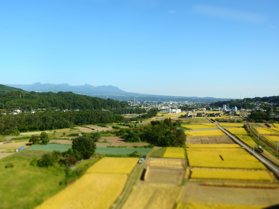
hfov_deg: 61.7
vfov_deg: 48.2
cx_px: 140
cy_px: 104
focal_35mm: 29
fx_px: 234
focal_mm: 5.2
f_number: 4
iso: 100
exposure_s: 1/640
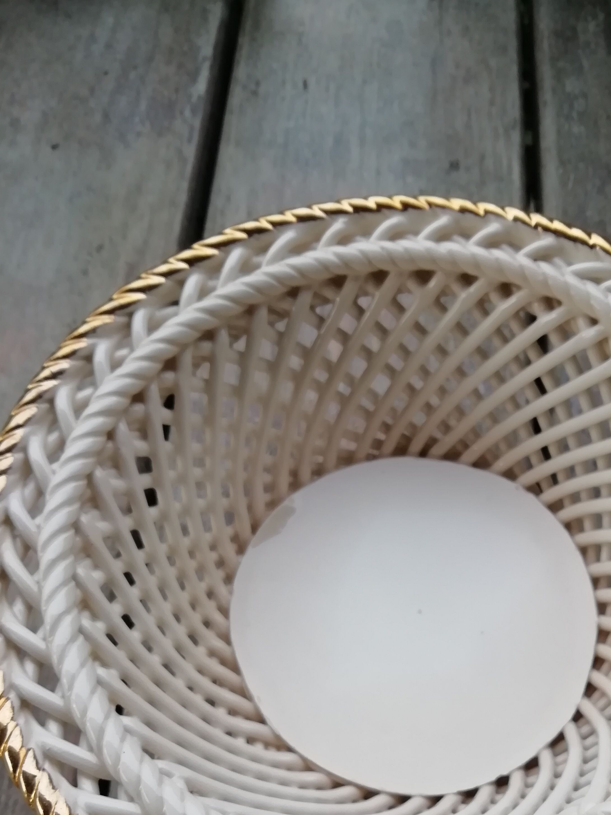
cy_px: 576
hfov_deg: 38.2
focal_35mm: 37
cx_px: 413
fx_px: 871
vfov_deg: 48.8
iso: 50
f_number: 2.2
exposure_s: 1/187
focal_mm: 3.21
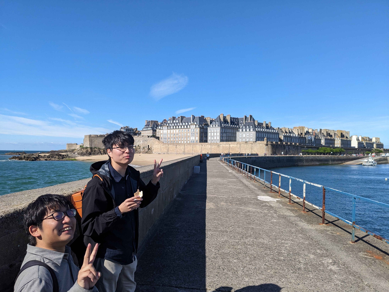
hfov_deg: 65.3
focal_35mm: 27
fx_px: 303
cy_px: 146
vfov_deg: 51.4
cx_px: 194
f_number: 1.73
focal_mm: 4.38
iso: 67
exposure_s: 1/3906
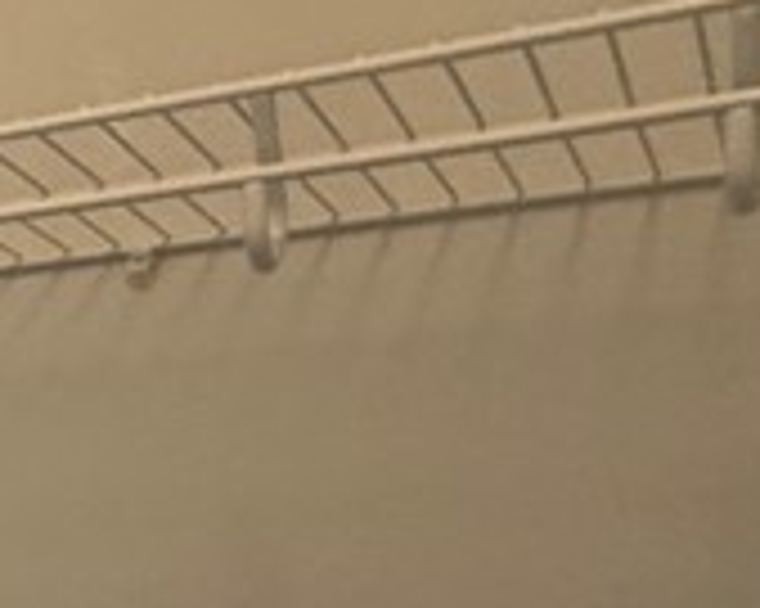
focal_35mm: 83
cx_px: -1268
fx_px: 1866
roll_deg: -3.2
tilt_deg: +0.8
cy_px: 680
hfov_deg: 13.2
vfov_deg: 17.8
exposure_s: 1/120
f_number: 2.2
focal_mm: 2.22
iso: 200
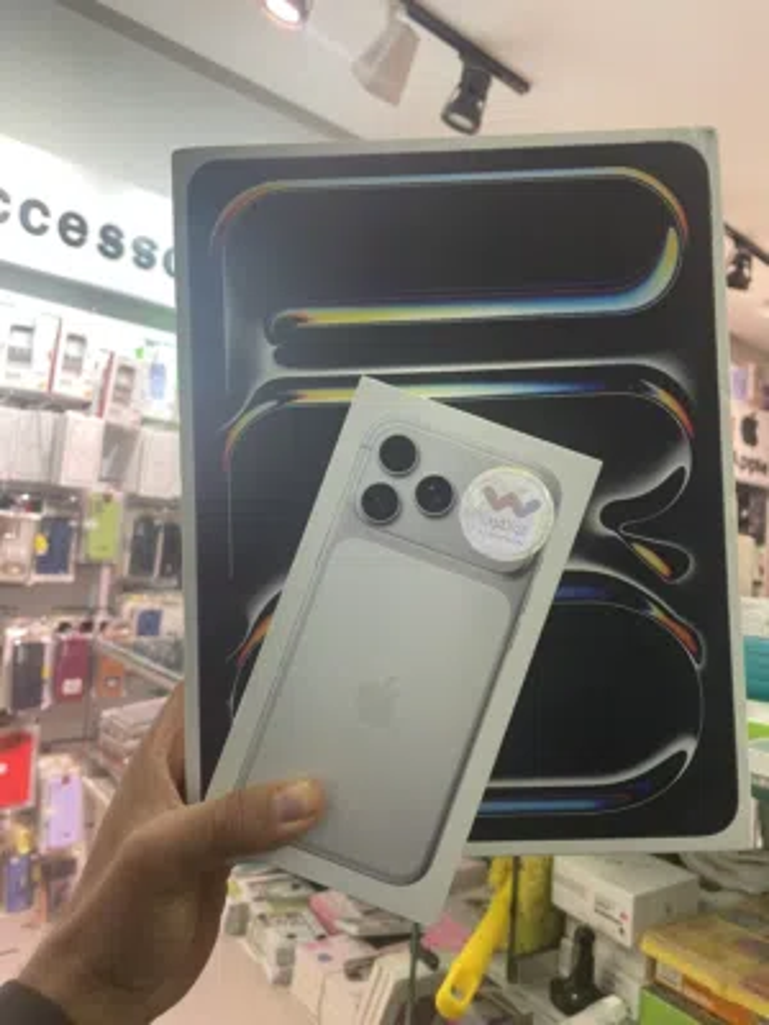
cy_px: 512
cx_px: 384
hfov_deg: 53.1
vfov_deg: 67.3
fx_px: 770
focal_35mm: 26
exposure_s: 1/50
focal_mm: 4.2
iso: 80
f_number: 1.6
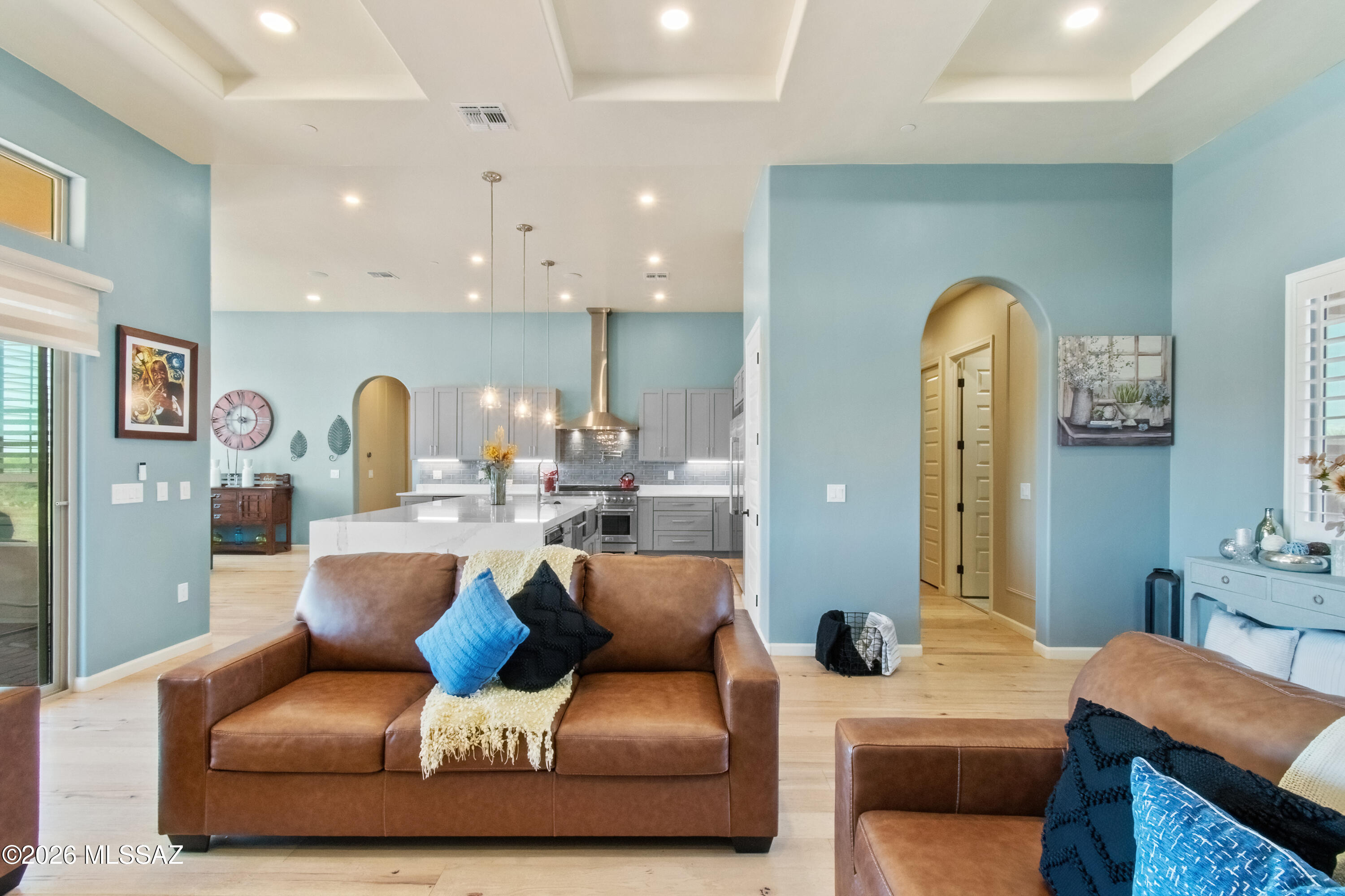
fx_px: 560
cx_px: 672
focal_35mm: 15
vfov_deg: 77.3
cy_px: 448
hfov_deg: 100.4
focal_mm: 10
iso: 1600
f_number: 22
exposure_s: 1/4
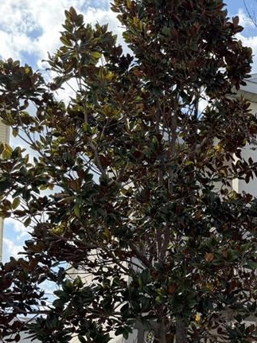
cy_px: 279
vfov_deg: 32.8
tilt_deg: +9.9
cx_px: 321
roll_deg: +0.1
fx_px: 565
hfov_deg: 23.2
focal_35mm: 57
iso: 100
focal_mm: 6.76
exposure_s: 1/3279
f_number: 1.78
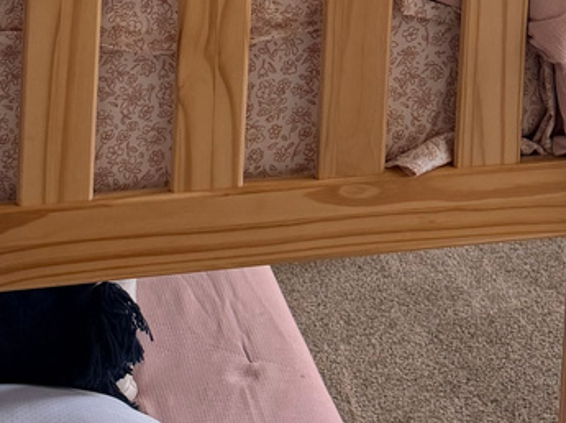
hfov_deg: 18.4
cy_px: -475
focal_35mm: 107
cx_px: 354
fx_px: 1748
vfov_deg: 12.0
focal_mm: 6.76
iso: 160
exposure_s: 1/211
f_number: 1.78
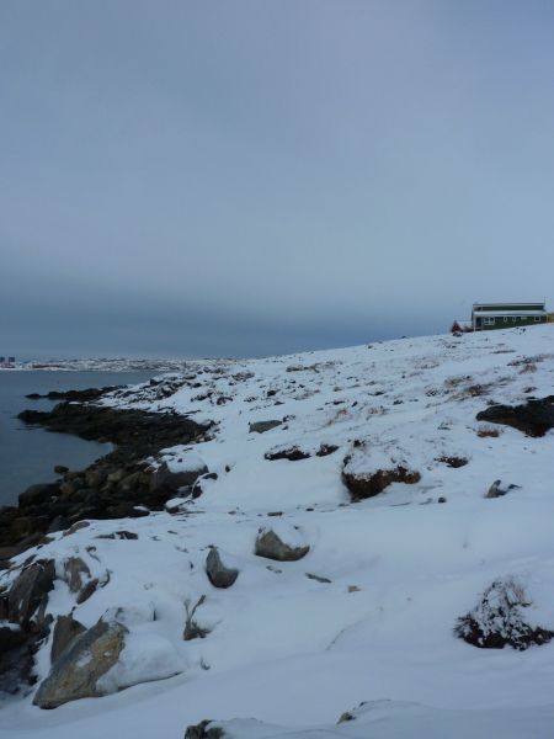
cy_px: 370
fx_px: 533
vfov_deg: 69.4
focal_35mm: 25
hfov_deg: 54.9
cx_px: 277
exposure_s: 1/500
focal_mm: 4.1
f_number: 5.6
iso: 80
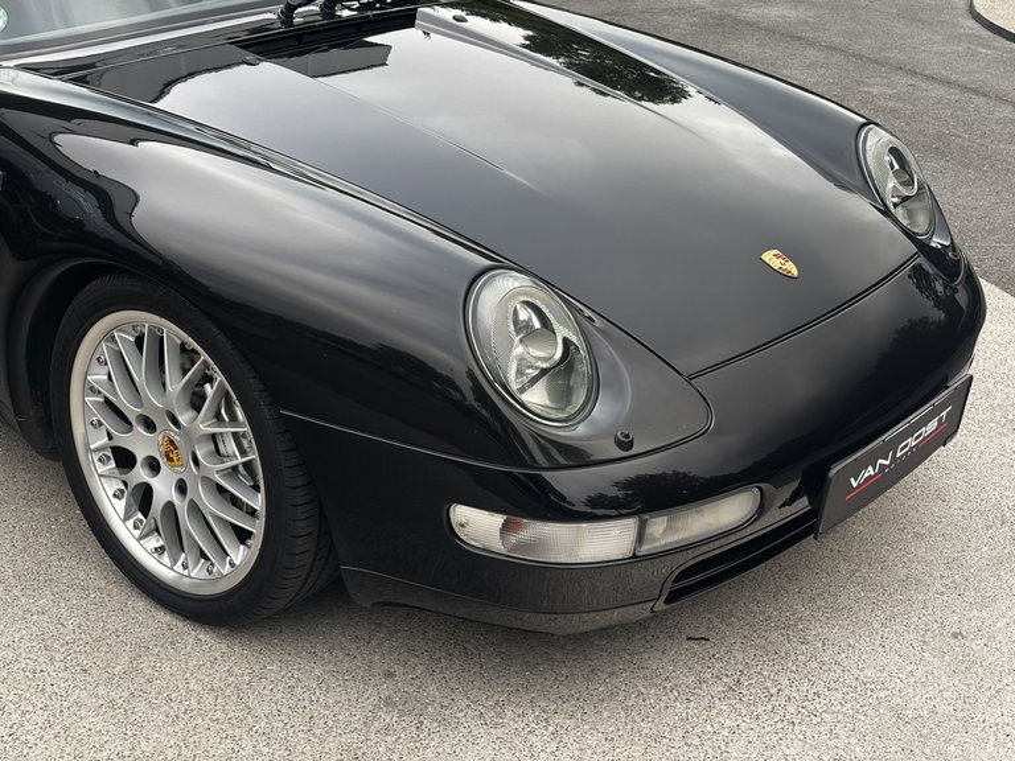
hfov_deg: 36.8
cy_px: 380
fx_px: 1525
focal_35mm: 52
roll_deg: -0.8
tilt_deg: -22.8
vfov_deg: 28.0
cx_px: 508
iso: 32
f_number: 1.6
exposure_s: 1/122
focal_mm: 5.96
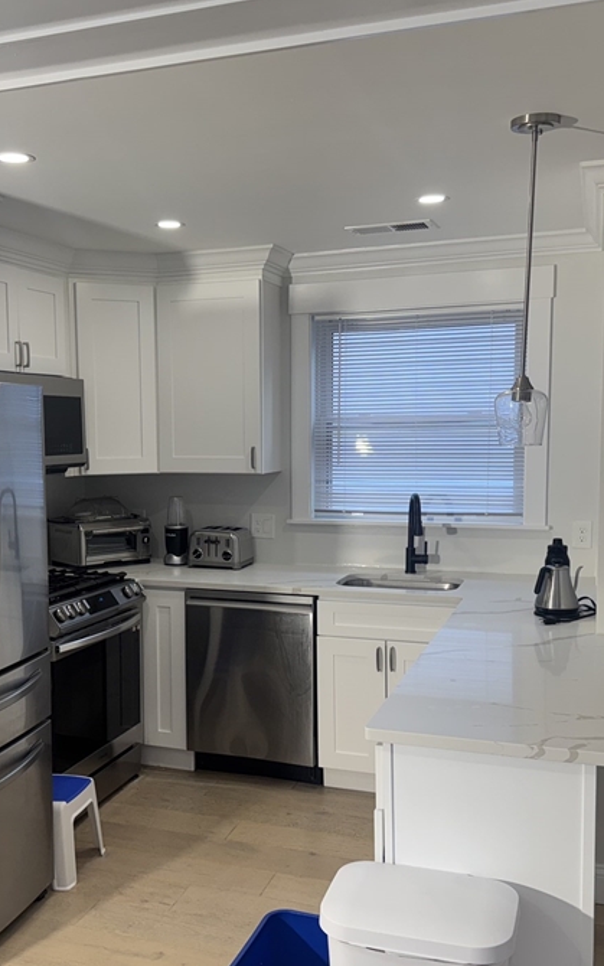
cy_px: 513
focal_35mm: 37
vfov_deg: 52.7
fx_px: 974
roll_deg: +0.6
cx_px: 226
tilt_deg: -5.3
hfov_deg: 34.3
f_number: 1.78
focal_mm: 6.76
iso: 64
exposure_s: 1/162
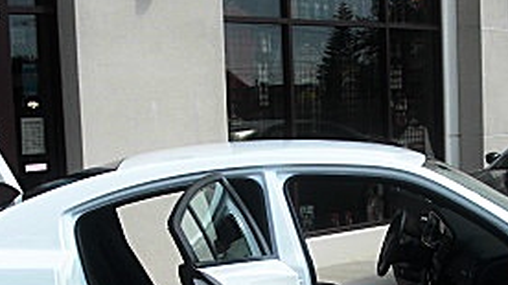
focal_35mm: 91
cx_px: 317
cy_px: 309
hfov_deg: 23.4
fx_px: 1225
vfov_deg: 13.0
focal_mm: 6.3
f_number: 2.8
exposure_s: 1/640
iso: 50
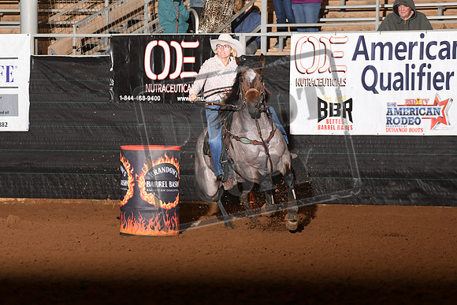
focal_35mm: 240
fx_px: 3047
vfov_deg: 5.7
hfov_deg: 8.6
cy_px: 152
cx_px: 228
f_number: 5.6
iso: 1000
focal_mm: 240
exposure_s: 1/250
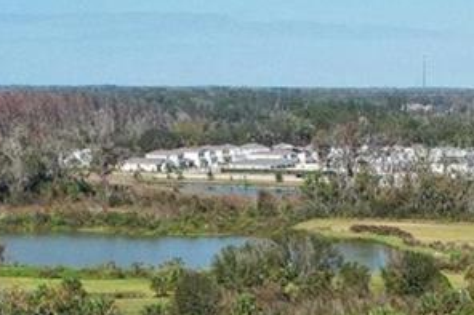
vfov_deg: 10.3
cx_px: 436
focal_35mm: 119
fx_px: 1566
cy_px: 694
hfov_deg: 17.0
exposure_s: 1/2500
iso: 400
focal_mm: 8.4
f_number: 2.8
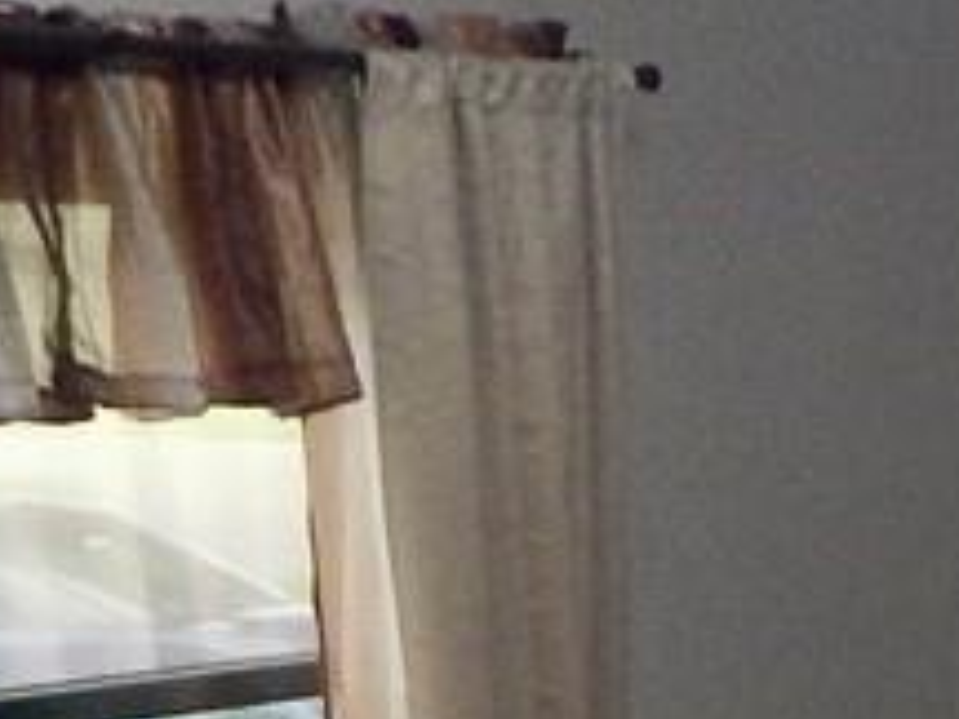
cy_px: 1518
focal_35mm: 163
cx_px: 1949
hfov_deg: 11.0
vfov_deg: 8.5
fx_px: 4516
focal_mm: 4
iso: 250
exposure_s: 1/30
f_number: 3
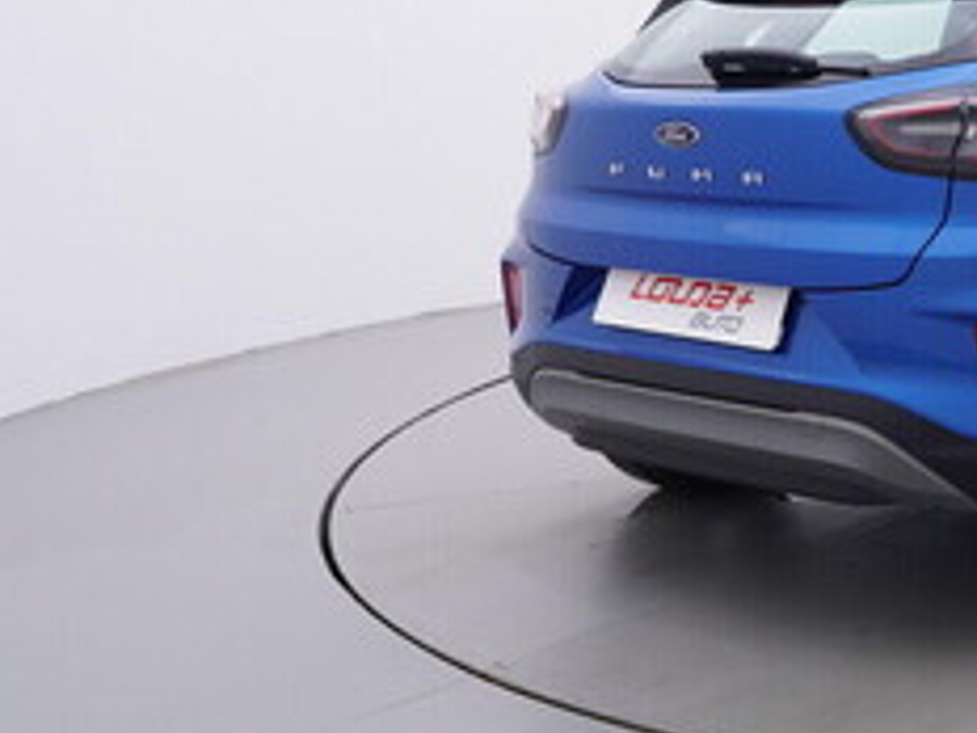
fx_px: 1443
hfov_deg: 31.9
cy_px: 276
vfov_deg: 28.4
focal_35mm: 51
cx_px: 1139
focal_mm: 15
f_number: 5
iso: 200
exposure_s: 1/80
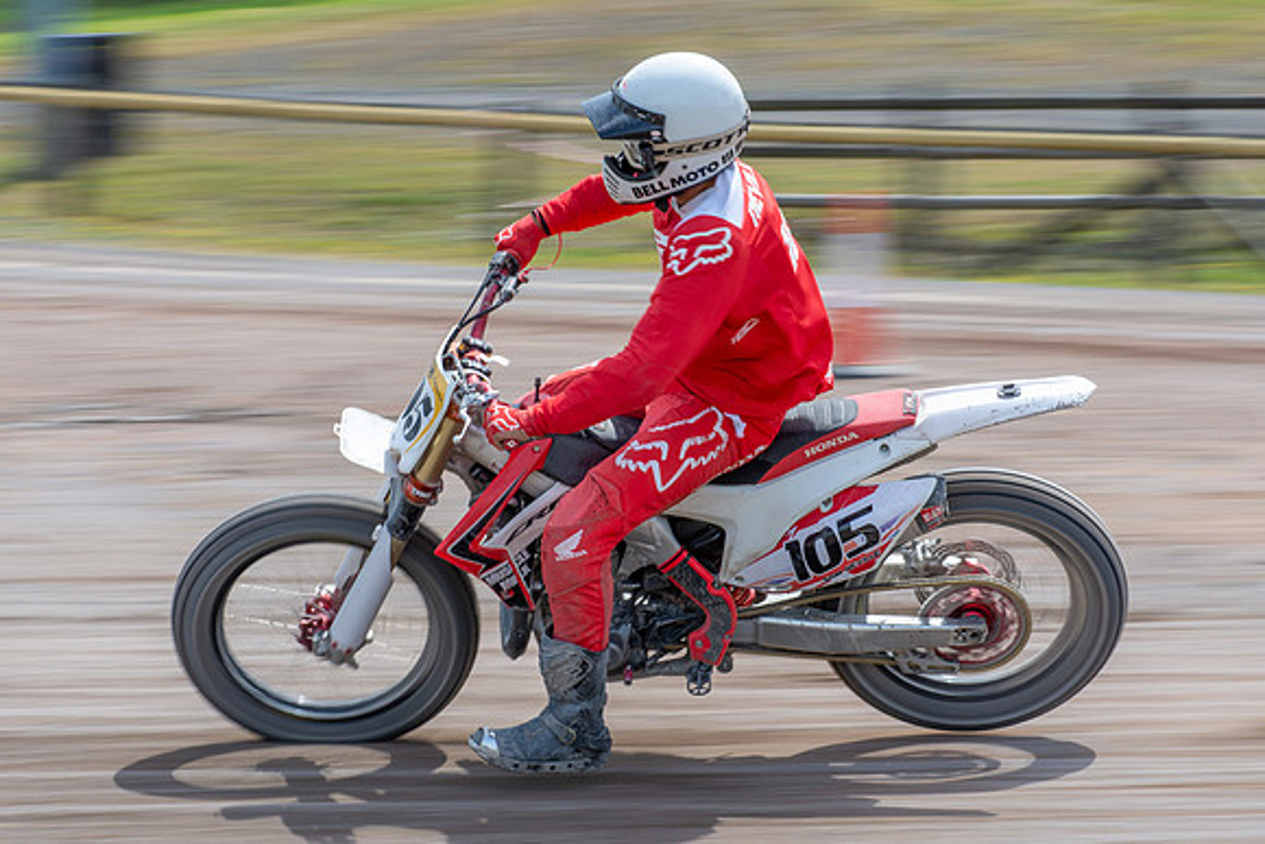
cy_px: 447
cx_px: 574
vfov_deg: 10.7
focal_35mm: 129
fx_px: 4517
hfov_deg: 15.9
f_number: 8
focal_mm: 70
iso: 160
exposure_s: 1/160
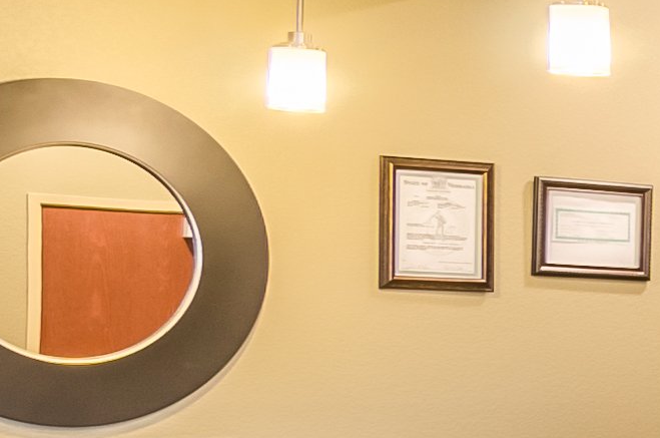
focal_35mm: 146
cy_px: 327
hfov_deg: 9.8
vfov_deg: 9.4
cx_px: 2115
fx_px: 2667
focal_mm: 13
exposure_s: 1/10
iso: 320
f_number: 8
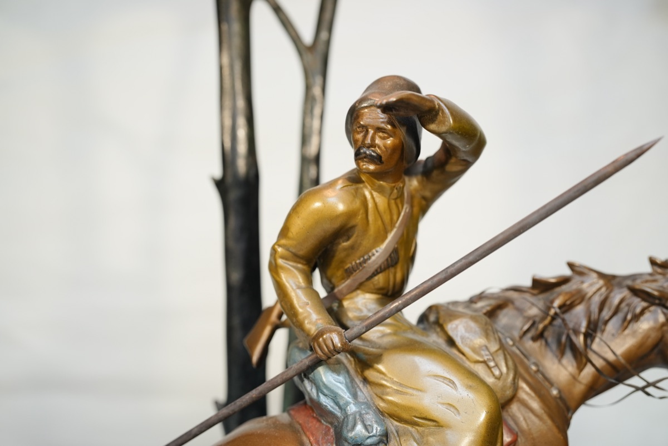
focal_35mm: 35
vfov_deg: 37.9
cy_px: 223
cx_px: 334
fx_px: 650
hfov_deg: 54.4
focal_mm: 35
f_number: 4
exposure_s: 1/80
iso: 500
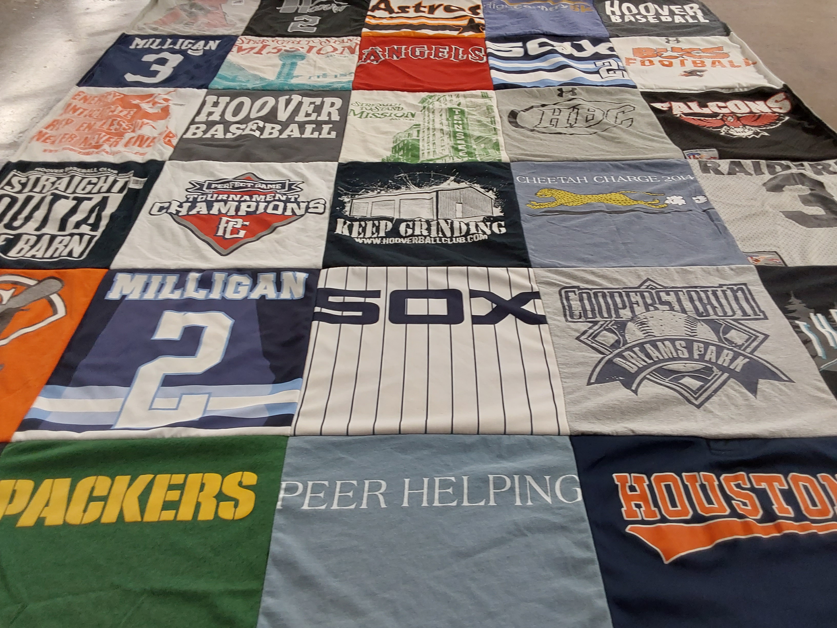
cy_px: 314
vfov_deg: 49.7
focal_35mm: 28
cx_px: 418
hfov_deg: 63.4
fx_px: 677
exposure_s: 1/50
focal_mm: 2.91
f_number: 1.9
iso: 80
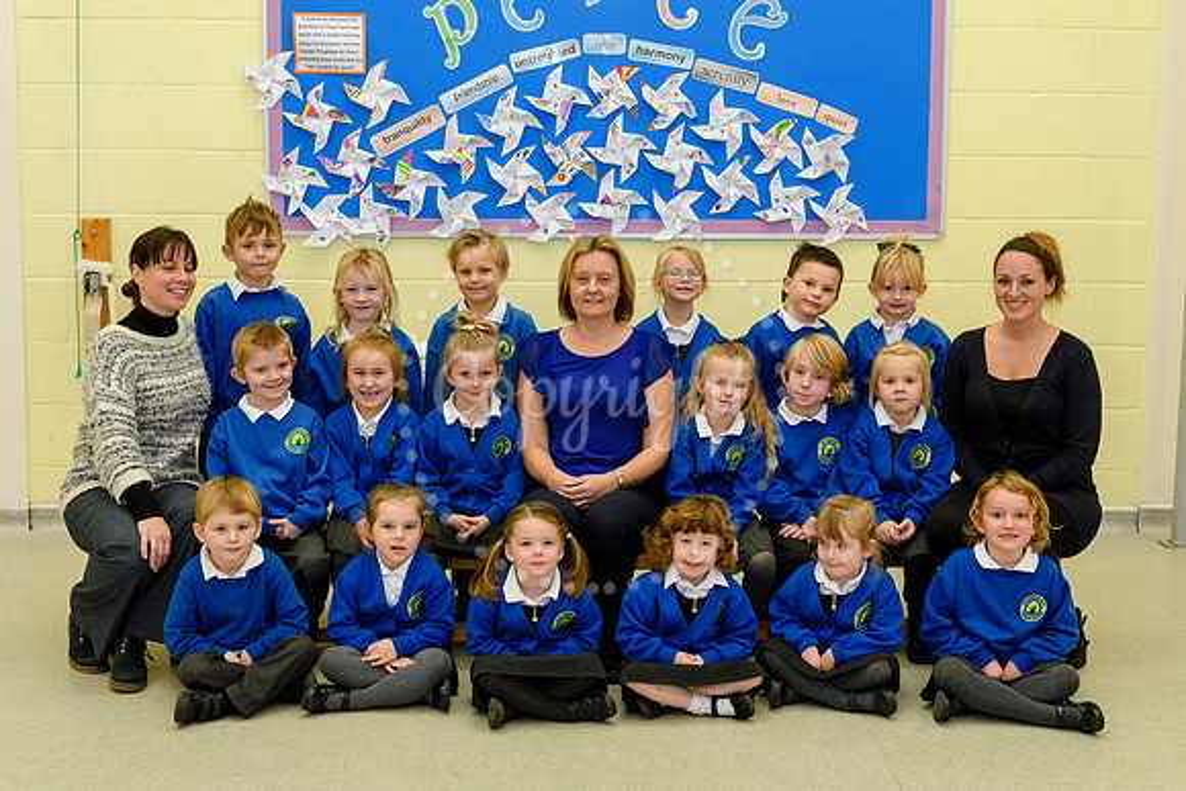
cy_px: 356
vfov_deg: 25.4
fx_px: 1755
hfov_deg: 37.3
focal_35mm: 53
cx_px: 629
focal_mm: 32
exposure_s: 1/100
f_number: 5.6
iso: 800
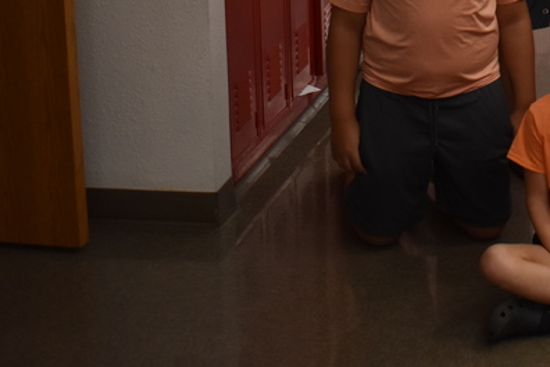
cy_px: -62
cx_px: 678
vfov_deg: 14.3
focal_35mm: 93
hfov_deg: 20.4
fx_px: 1421
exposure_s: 1/125
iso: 800
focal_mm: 24
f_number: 3.8
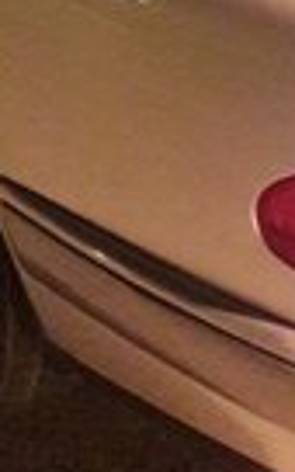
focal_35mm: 108
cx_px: 7
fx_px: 1389
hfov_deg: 12.0
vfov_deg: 17.8
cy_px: -170
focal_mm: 3.7
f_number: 1.9
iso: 800
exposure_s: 1/17
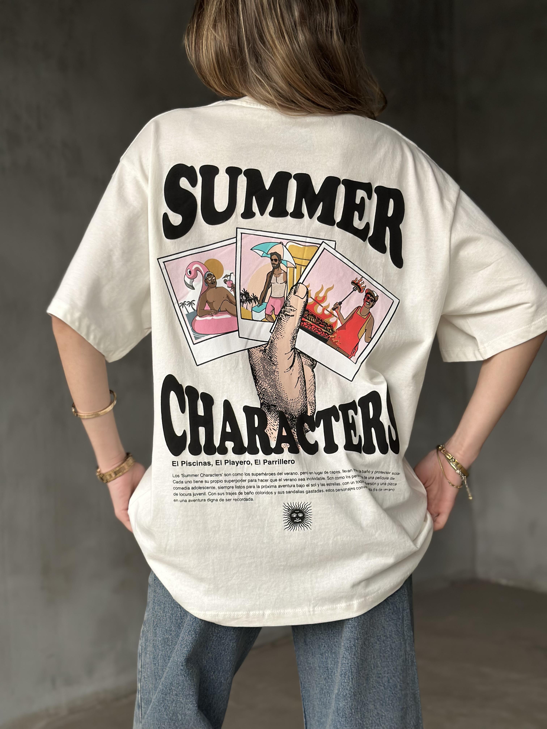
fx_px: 1011
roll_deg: +0.7
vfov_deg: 39.7
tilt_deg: -3.0
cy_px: 364
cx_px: 274
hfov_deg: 30.3
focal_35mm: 48
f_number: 1.78
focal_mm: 6.86
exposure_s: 1/60
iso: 125
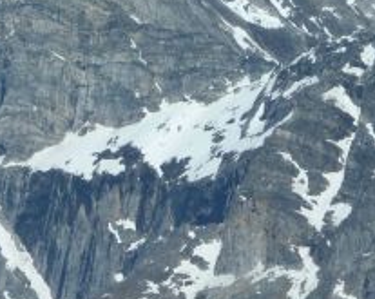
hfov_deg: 4.3
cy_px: 257
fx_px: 4965
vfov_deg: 3.4
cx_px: 7
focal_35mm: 448
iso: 80
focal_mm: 25.9
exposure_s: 1/800
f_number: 5.6
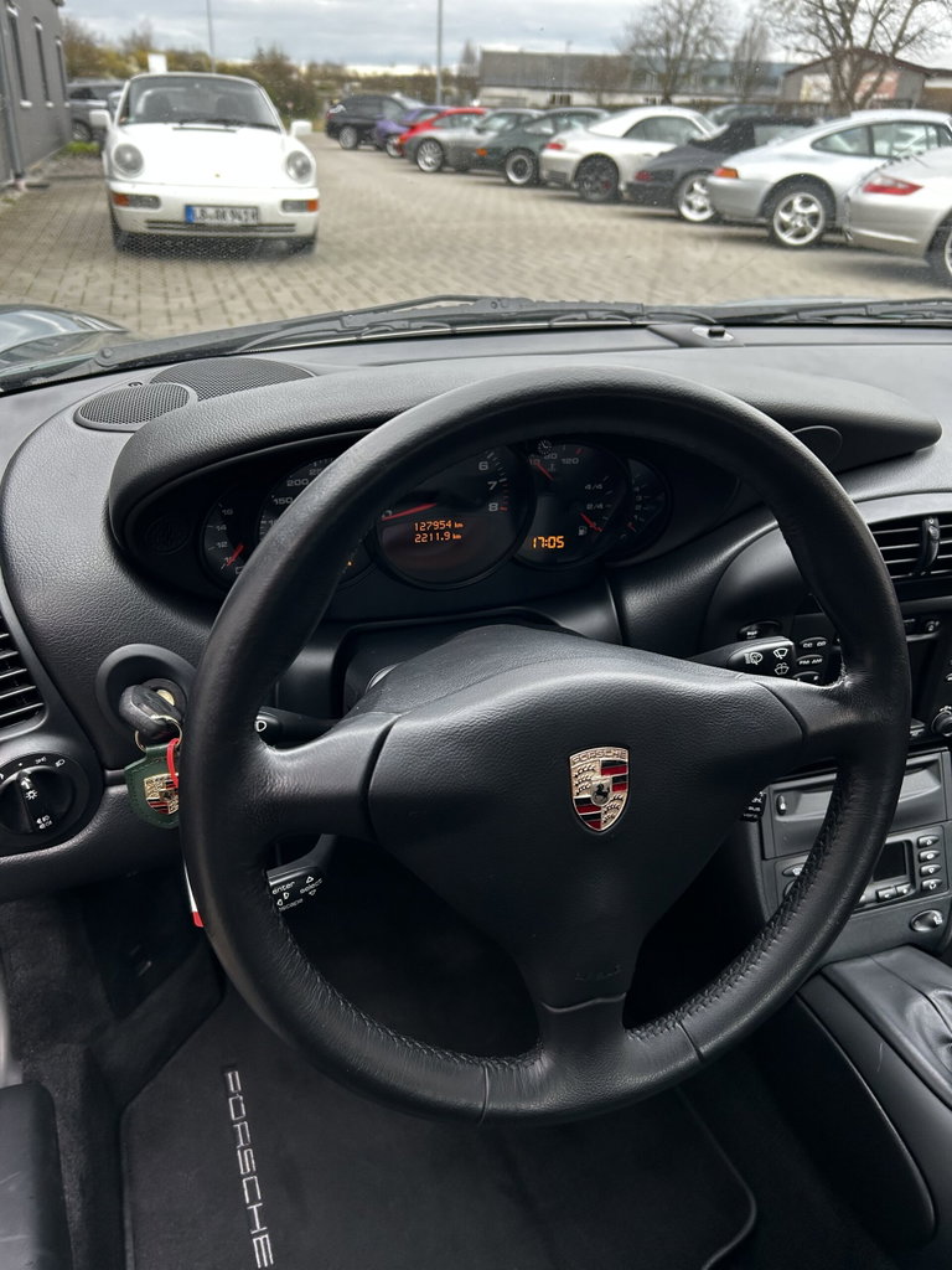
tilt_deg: -27.6
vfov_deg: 67.3
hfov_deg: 53.1
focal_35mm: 26
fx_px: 953
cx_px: 476
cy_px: 635
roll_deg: -1.2
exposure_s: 1/121
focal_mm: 5.7
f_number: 1.5
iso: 100
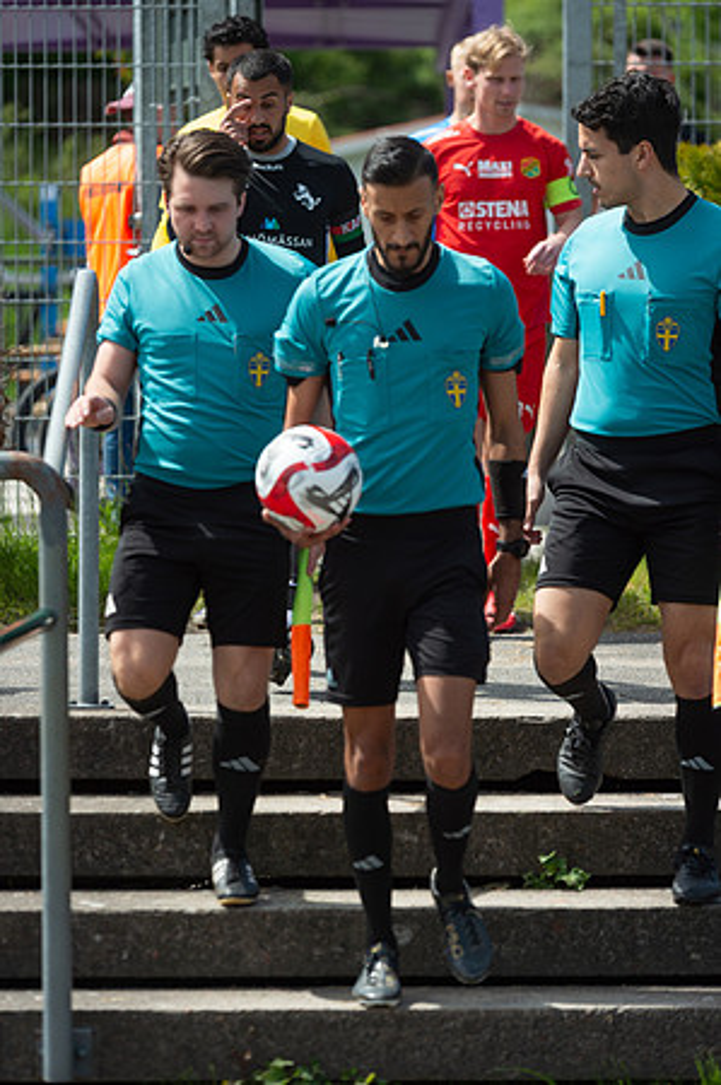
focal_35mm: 160
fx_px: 4817
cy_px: 542
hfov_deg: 8.6
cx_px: 360
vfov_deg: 12.9
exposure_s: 1/1600
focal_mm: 160
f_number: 4
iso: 125
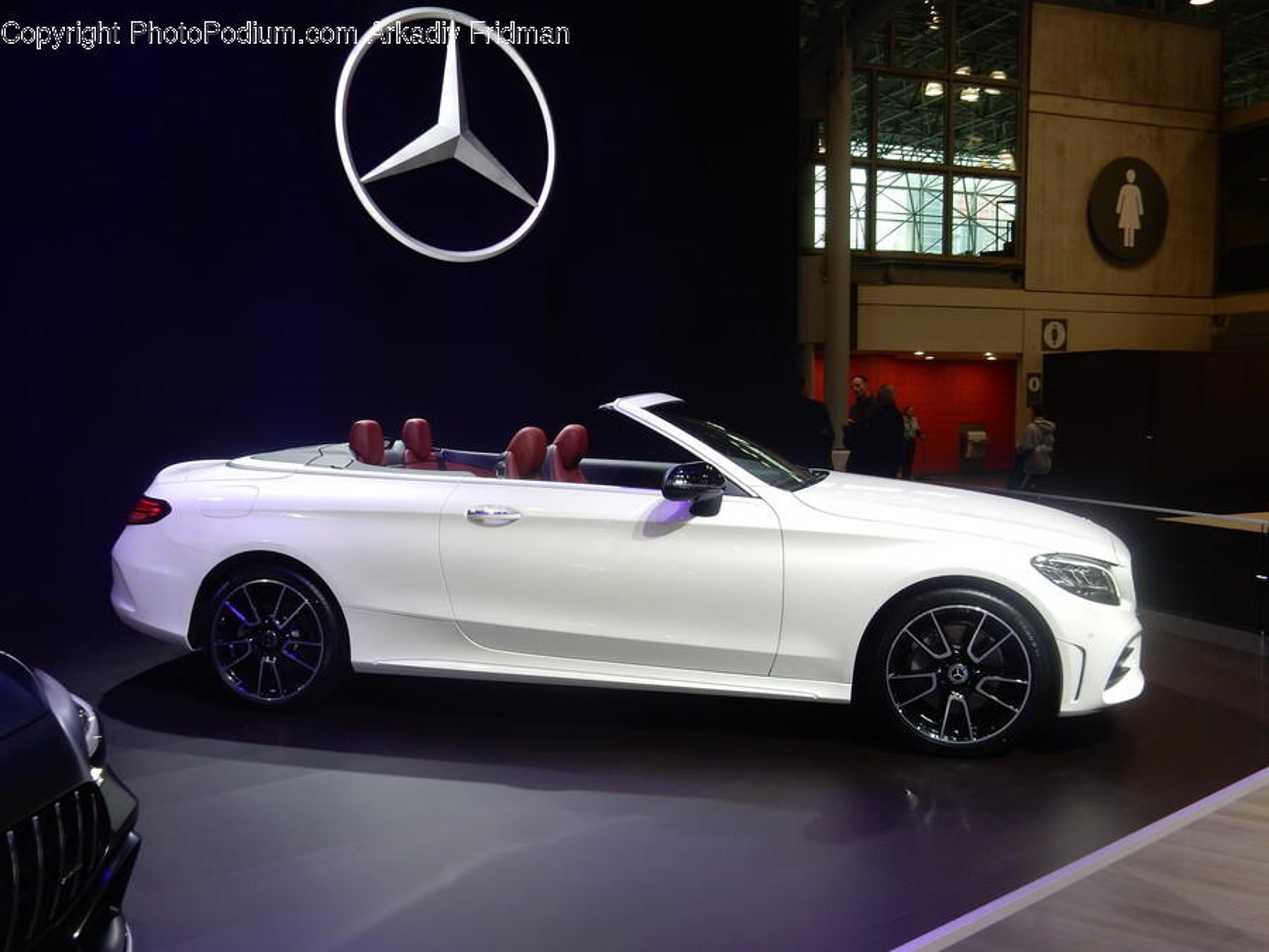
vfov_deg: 46.8
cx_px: 634
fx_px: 1100
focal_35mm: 30
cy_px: 476
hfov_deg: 60.0
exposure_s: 1/30
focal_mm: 5.4
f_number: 4
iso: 125
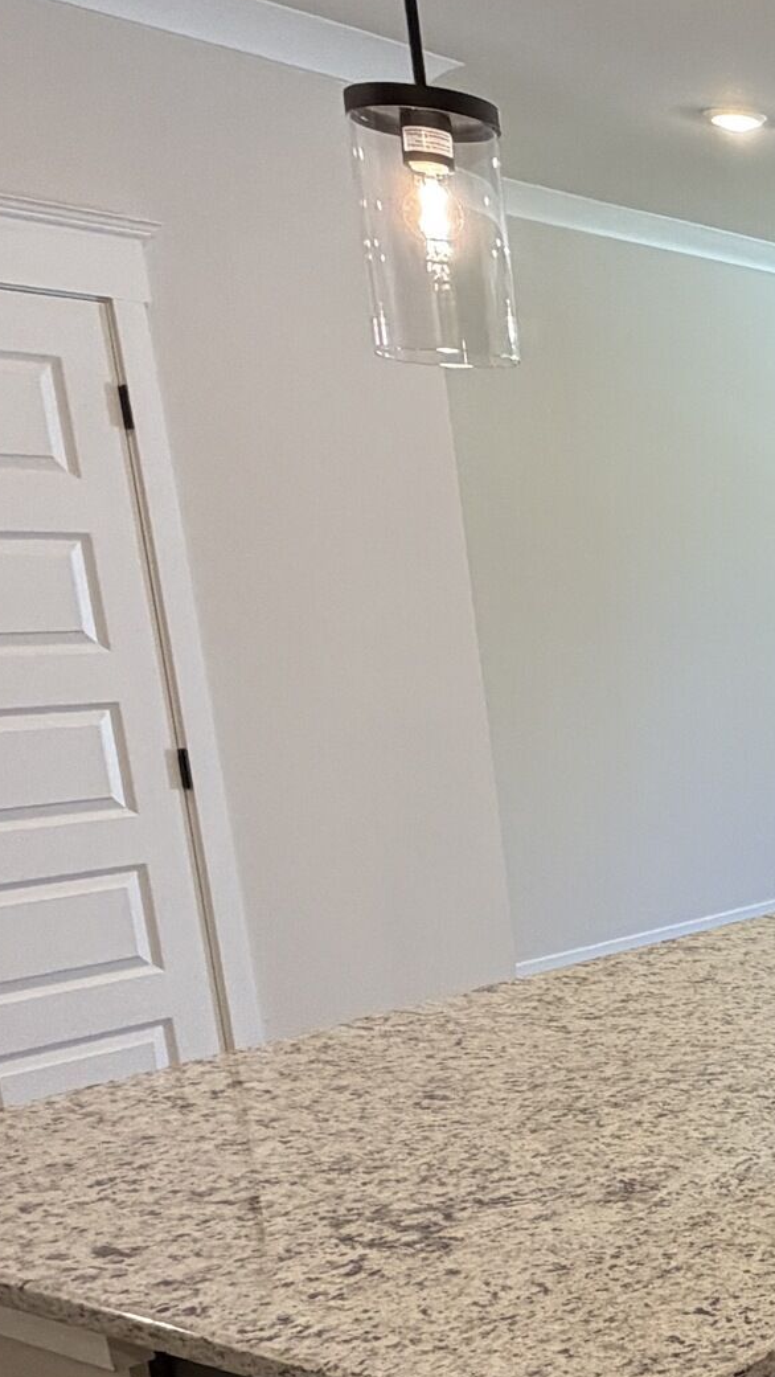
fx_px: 1643
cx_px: 1399
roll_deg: +0.5
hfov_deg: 19.6
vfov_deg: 44.7
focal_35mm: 45
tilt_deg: -12.4
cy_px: 940
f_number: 2.2
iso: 250
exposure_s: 1/120
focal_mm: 2.22
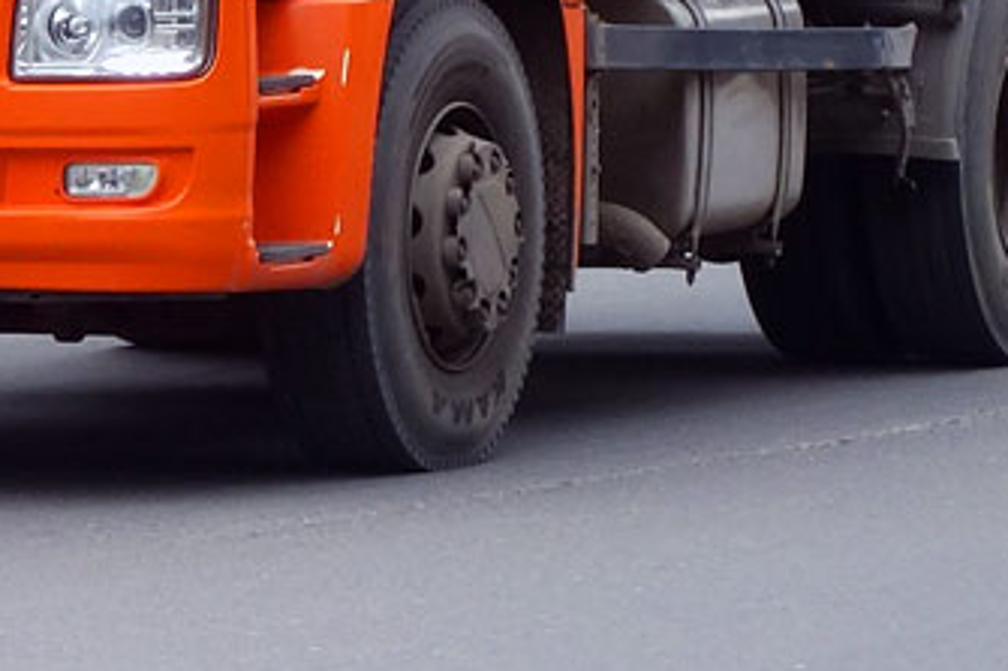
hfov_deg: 8.0
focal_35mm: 258
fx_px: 7220
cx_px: 39
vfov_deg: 5.3
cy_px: -496
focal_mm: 26.57
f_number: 4
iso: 320
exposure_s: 1/500
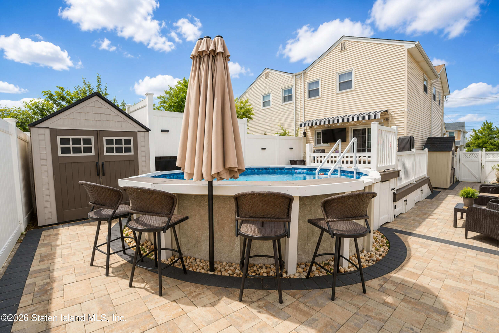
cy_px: 166
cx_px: 250
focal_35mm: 15
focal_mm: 10
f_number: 2.8
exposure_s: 1/640
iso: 100
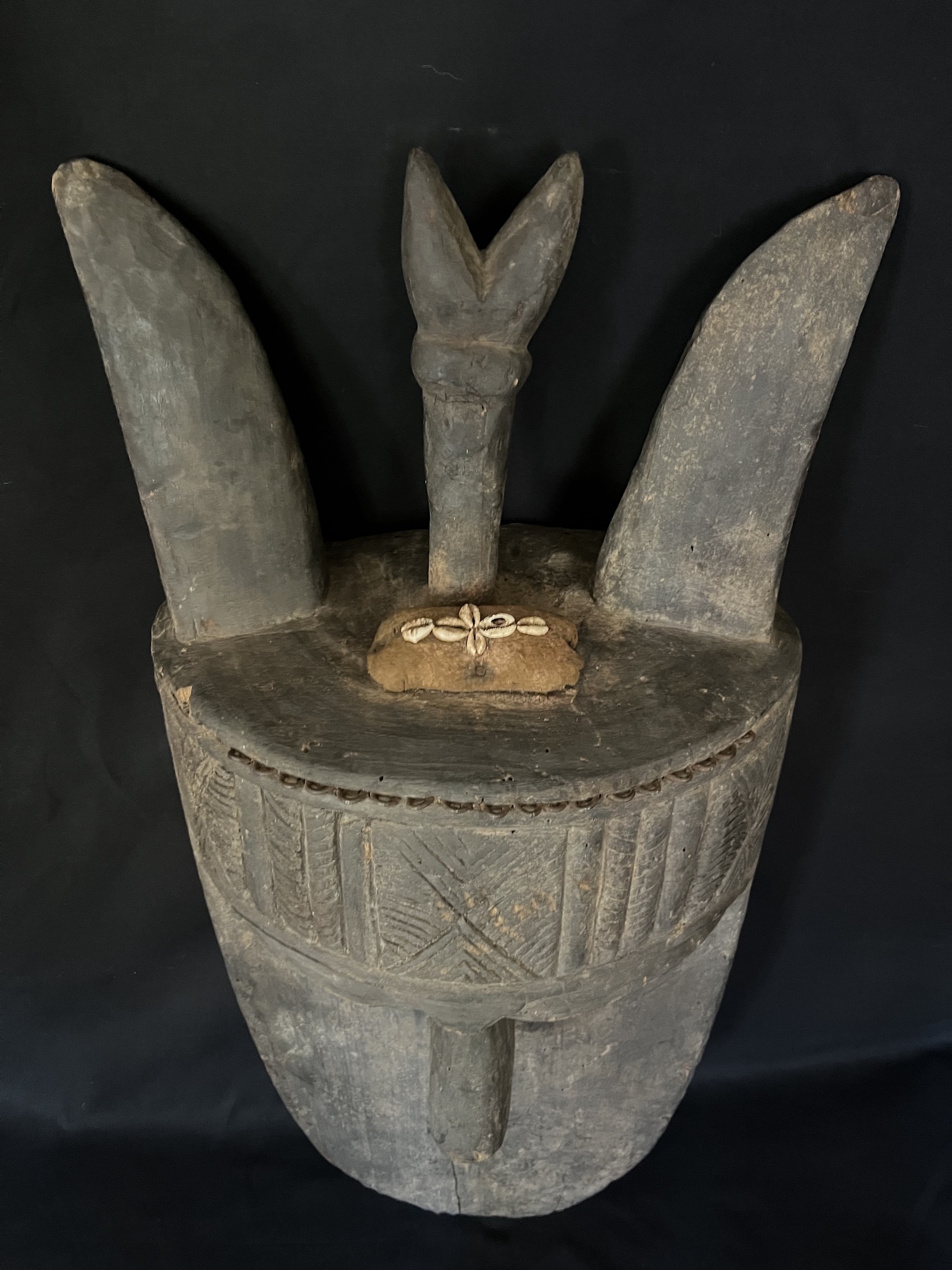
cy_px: 635
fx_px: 953
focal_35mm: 26
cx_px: 476
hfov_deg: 53.1
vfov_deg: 67.3
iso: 1000
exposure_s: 1/30
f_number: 1.6
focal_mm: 5.1
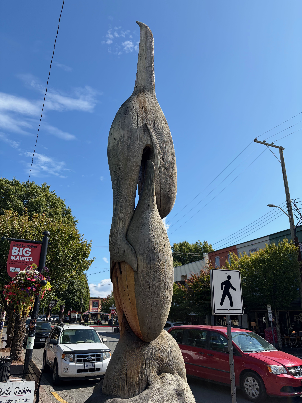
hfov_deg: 53.1
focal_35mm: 26
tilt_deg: +20.4
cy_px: 202
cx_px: 151
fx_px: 302
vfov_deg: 67.3
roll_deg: -1.3
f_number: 1.6
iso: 50
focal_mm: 5.96
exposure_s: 1/3279
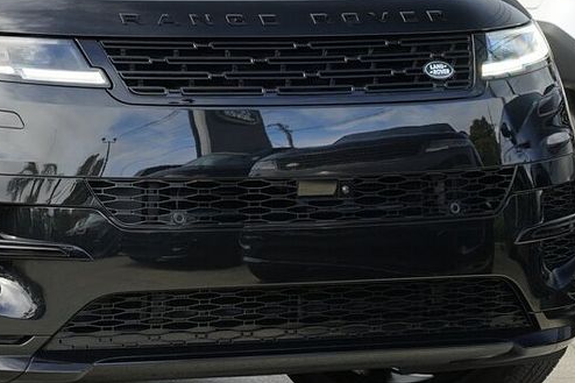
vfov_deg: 5.4
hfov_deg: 8.0
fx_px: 4071
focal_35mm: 255
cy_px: 59
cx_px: -83
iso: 1000
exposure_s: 1/250
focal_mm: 105
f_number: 7.1
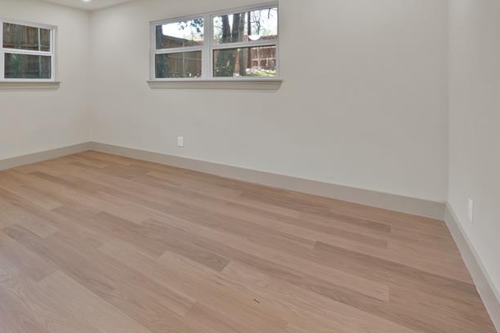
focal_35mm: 20
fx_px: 278
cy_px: 83
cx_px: 138
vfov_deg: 58.7
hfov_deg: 78.9
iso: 640
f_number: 9
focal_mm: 12
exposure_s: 1/8
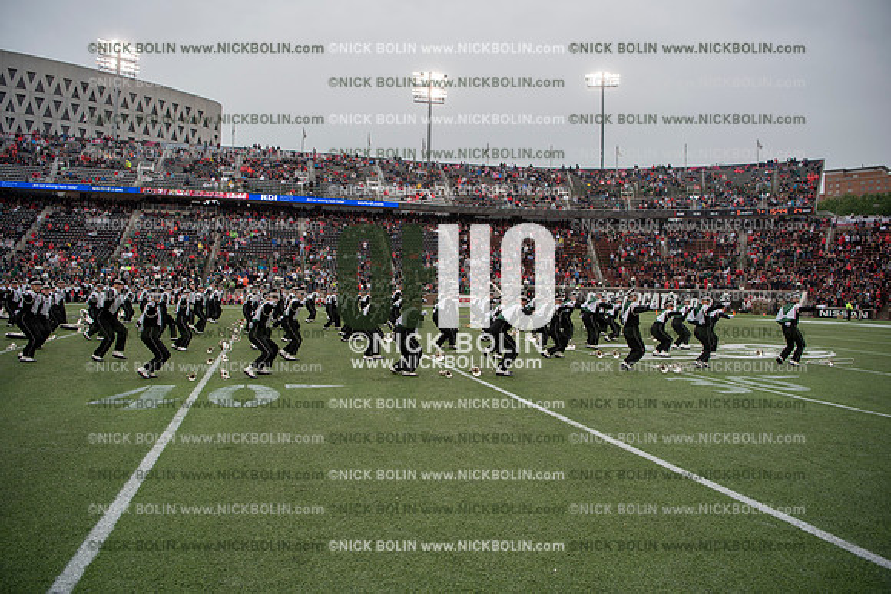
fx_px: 594
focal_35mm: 24
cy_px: 297
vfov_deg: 53.2
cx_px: 446
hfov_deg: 73.7
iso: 250
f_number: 3.5
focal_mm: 24
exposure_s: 1/800
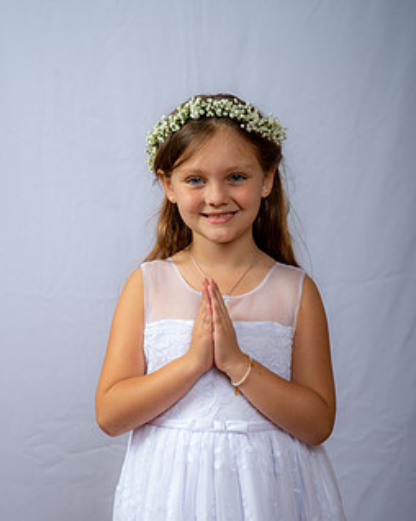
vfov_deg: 20.6
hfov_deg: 16.5
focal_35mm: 93
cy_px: 300
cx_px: 217
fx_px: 1433
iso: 250
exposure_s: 1/200
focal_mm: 70
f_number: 6.3
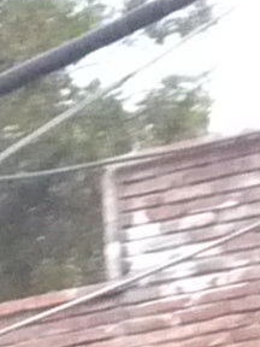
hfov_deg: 3.9
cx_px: -886
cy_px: 928
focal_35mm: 356
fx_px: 3565
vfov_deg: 5.3
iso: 400
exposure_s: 1/50
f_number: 2.8
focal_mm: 4.9
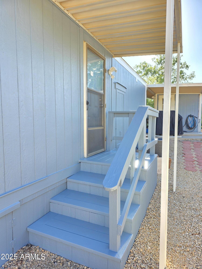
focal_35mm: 23
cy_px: 134
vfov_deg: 73.9
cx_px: 101
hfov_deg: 58.9
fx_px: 179
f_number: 1.7
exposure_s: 1/180
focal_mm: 6.3
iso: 32
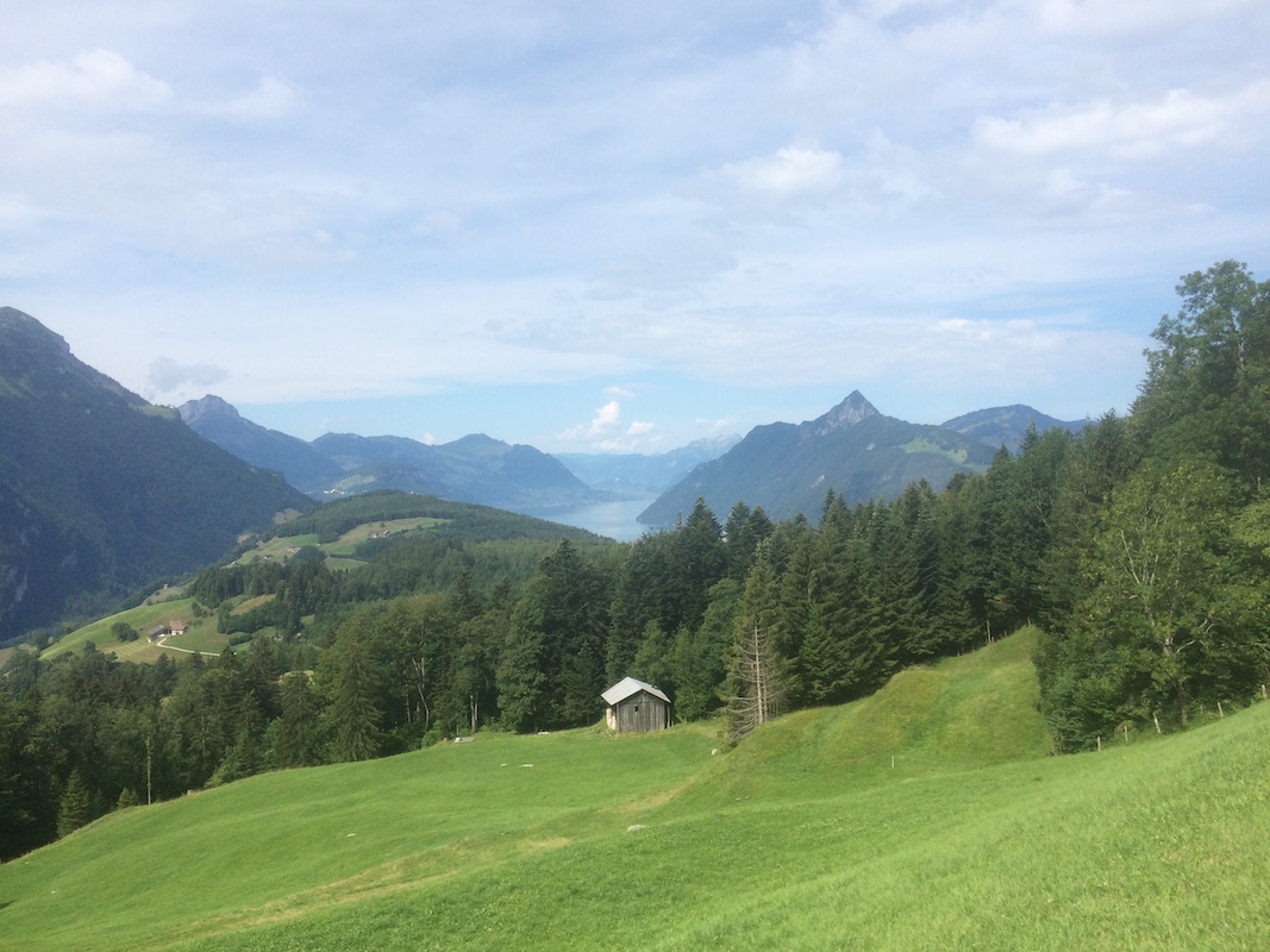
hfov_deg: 61.7
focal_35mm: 29
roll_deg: +2.1
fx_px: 1064
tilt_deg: +1.4
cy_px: 476
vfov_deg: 48.2
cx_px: 635
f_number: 2.2
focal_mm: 4.15
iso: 32
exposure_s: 1/2160
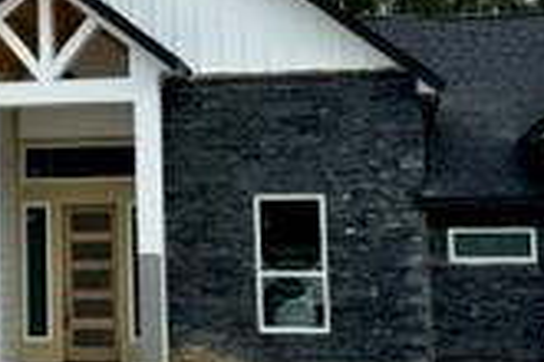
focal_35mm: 97
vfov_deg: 14.0
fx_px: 1466
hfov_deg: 20.1
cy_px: 86
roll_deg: +0.1
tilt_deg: +7.5
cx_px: -53
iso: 80
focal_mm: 6.86
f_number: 1.78
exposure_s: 1/3356
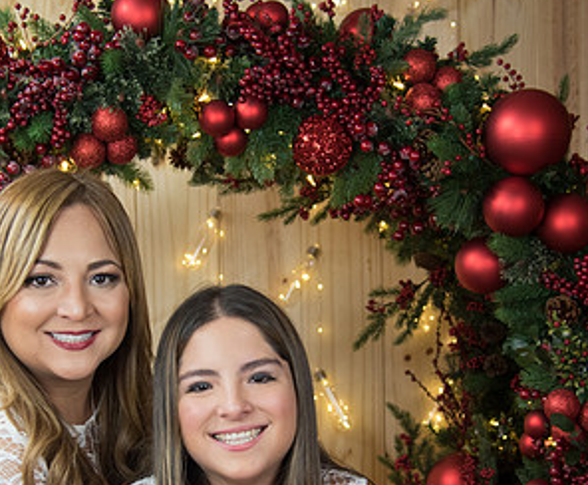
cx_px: 233
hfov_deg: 25.0
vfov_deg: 20.6
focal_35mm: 75
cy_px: 370
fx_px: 1321
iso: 1000
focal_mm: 35
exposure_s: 1/60
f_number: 4
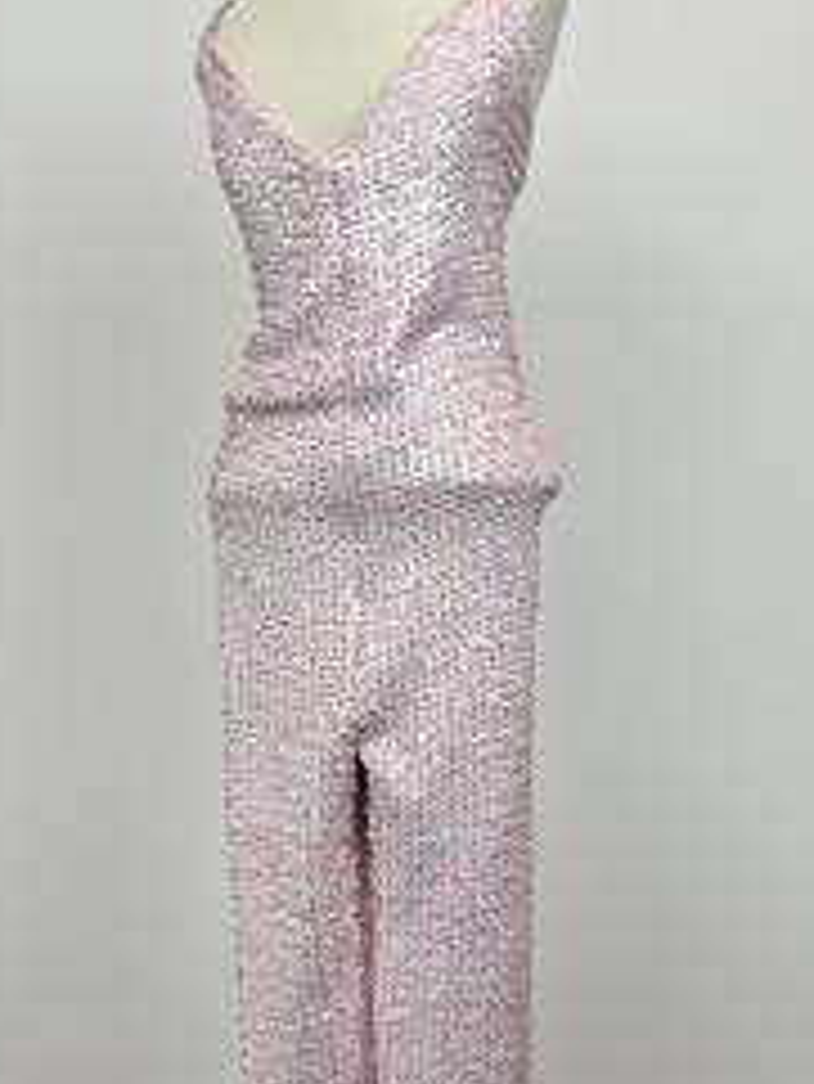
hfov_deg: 33.6
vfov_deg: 43.6
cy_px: 641
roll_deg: +2.5
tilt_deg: -6.0
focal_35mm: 43
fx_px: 1347
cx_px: 391
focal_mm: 5.1
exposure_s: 1/268
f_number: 1.6
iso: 50
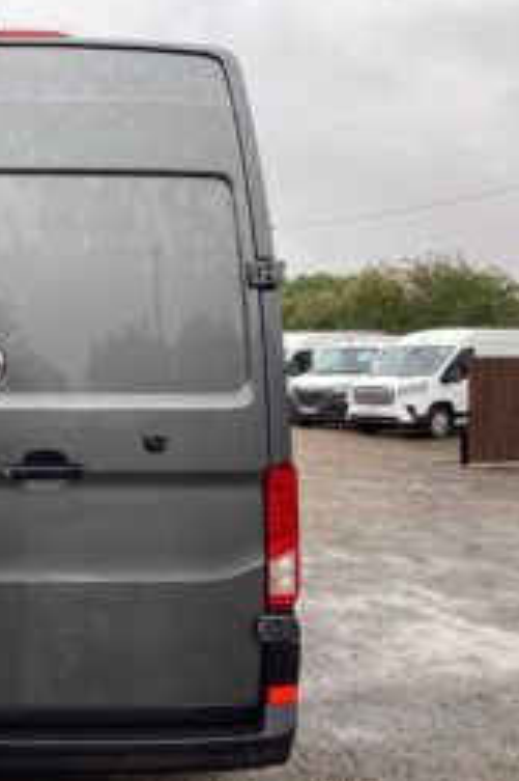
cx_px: -19
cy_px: 390
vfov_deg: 43.6
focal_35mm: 45
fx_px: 974
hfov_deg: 27.8
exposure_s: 1/120
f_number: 2.4
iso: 32
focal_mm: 3.3
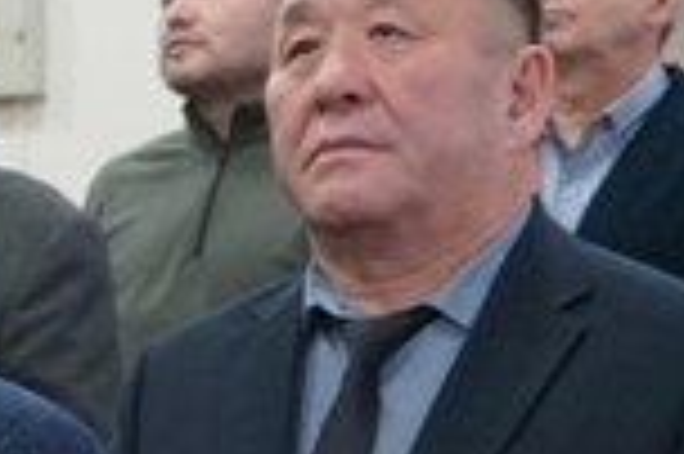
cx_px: -900
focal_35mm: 244
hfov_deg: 7.9
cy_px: 288
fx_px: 4640
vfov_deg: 5.6
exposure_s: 1/160
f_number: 4.5
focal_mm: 33
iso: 2500
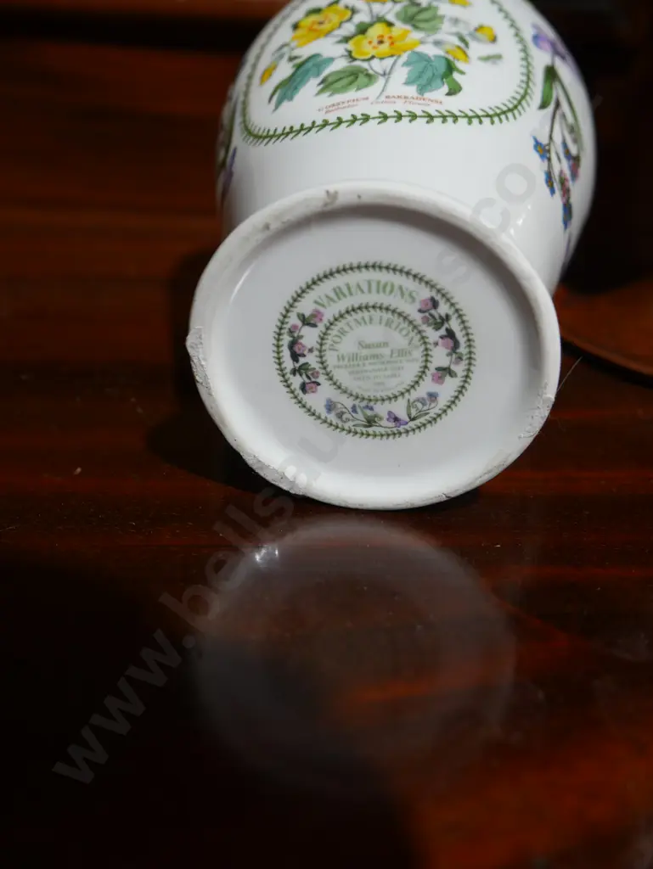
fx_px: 1106
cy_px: 434
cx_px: 326
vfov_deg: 42.9
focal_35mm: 44
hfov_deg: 32.9
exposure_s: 1/60
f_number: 4.7
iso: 500
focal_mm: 22
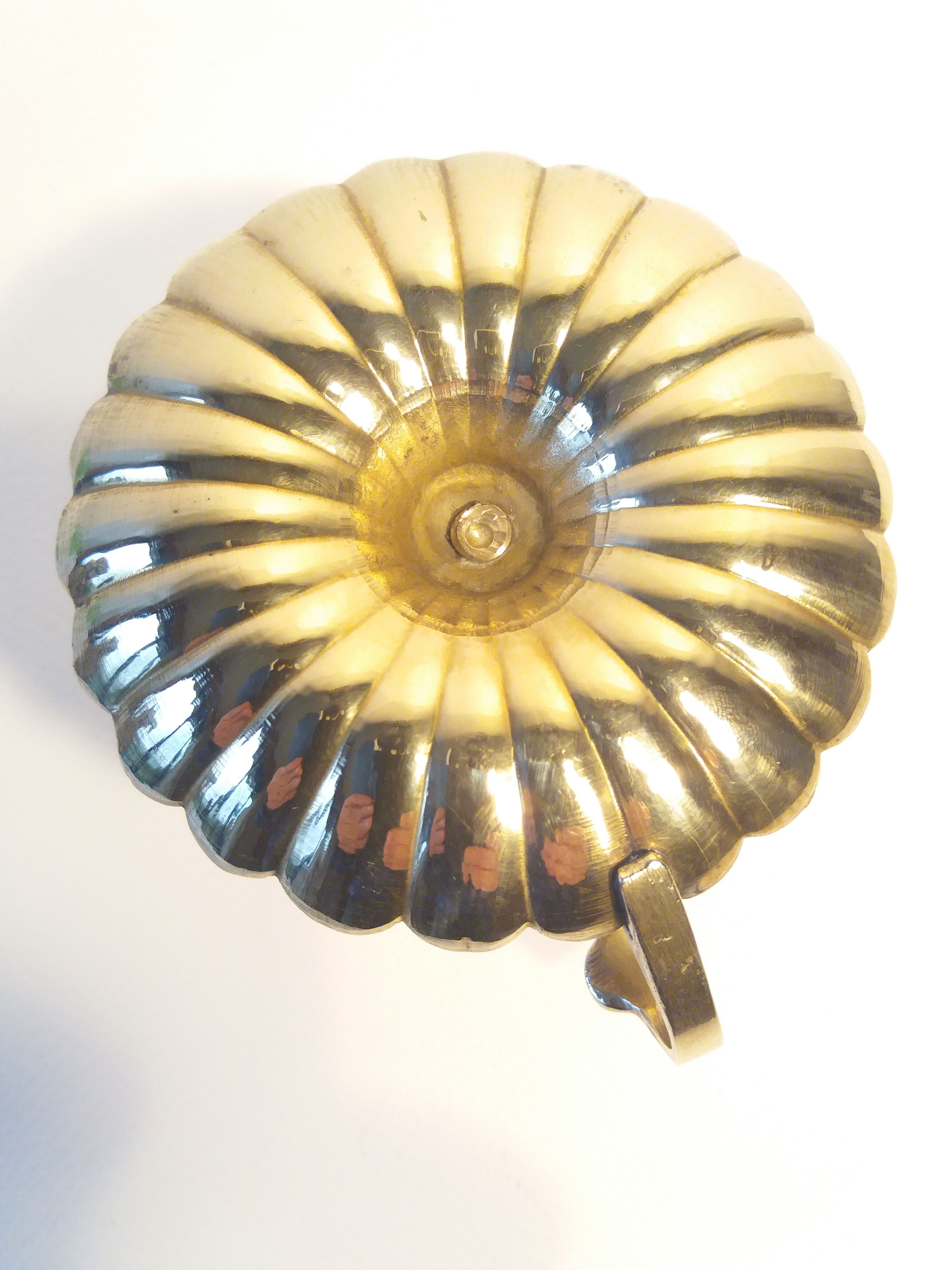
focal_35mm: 28
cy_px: 635
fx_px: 1027
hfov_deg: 49.7
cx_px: 476
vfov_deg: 63.4
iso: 200
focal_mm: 3.7
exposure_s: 1/100
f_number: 1.9
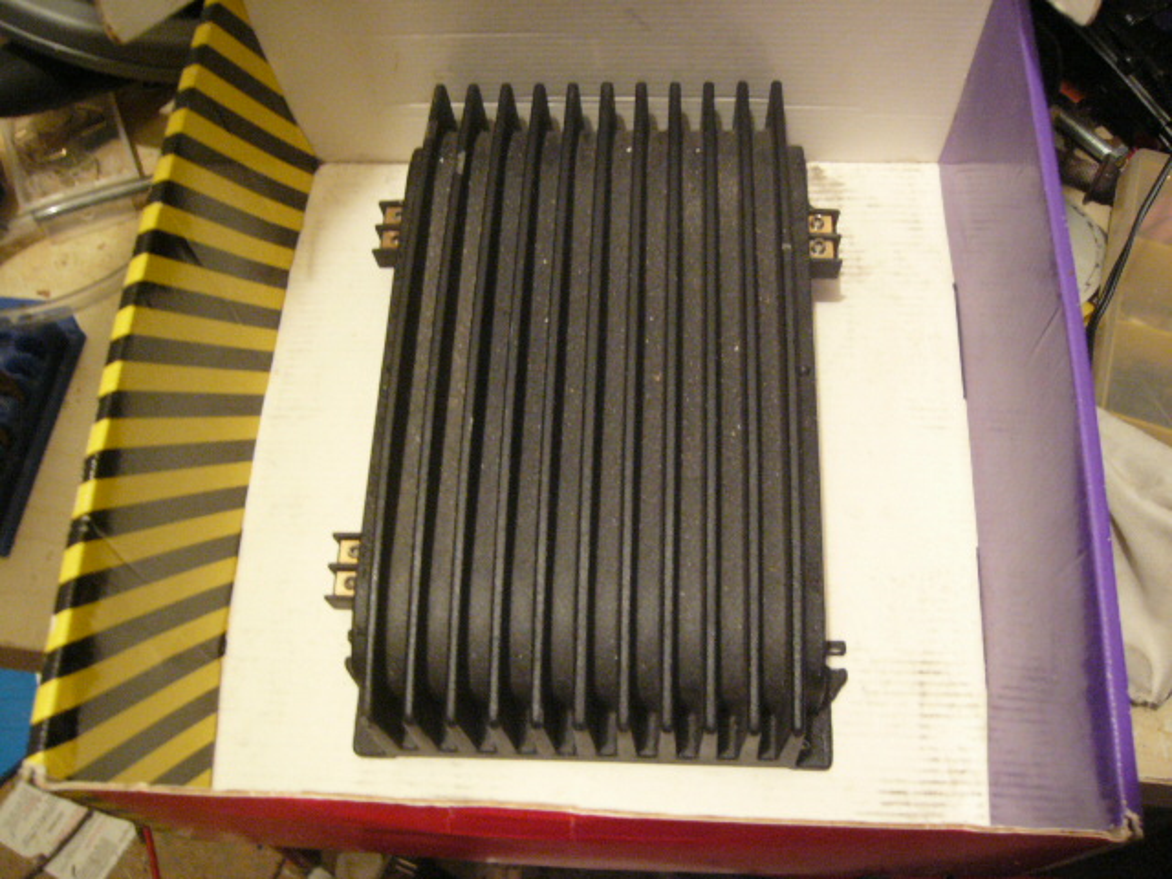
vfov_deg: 40.7
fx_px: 1185
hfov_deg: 52.6
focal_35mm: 35
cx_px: 586
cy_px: 440
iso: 400
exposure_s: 1/3.2
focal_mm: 5.8
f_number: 2.8
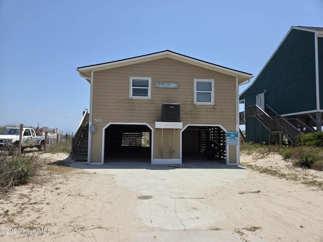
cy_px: 121
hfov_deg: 73.9
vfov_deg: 58.9
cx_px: 162
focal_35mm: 23
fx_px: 215
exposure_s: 1/7599
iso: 80
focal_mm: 5.4
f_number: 1.8
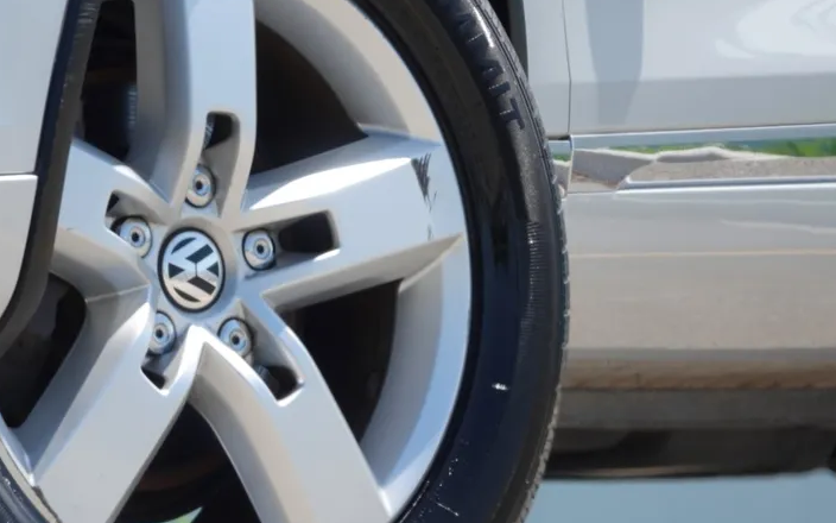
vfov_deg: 1.2
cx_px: 353
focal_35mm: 1055
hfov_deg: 2.0
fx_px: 24037
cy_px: 257
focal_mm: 220
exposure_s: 1/640
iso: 100
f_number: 4
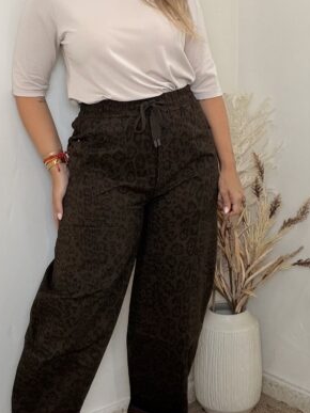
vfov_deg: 30.8
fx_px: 741
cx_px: 141
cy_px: 118
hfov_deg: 23.6
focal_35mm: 62
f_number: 1.9
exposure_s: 1/60
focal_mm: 2.71
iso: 125
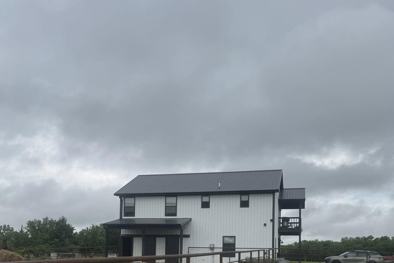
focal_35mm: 38
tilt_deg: +4.1
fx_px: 416
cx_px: 189
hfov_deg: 50.7
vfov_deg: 33.3
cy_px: 234
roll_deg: -1.0
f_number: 1.78
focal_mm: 6.76
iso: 80
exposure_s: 1/6410
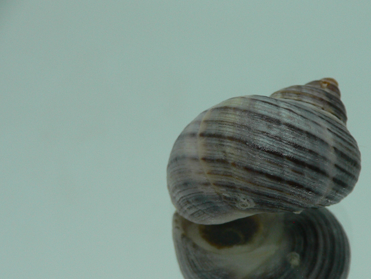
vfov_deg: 27.9
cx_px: 263
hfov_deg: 36.2
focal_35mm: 52
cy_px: 181
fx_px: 557
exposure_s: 1/60
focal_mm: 4.6
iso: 80
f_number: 2.8
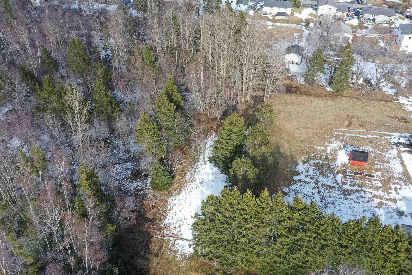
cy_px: 138
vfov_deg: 46.4
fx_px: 320
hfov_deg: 65.5
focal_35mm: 28
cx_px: 206
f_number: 5
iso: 100
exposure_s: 1/200
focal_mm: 10.26
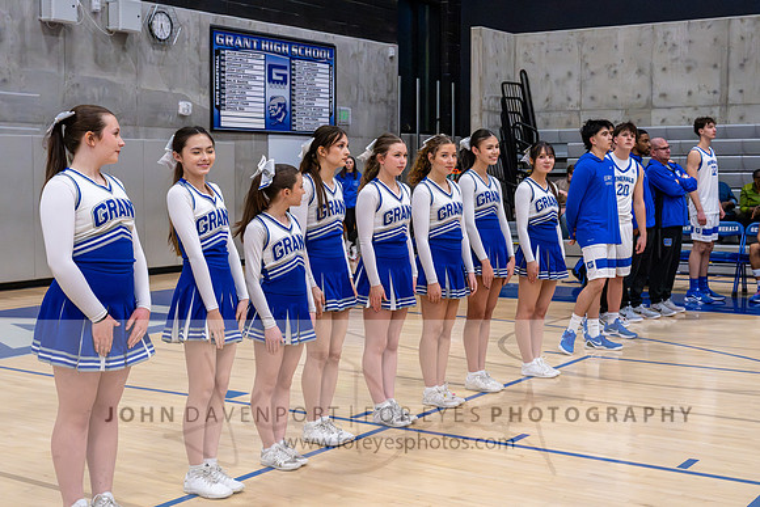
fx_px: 1056
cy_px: 231
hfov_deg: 39.6
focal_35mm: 50
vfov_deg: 27.0
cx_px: 395
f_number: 8
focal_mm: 44
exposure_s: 1/500
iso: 20000
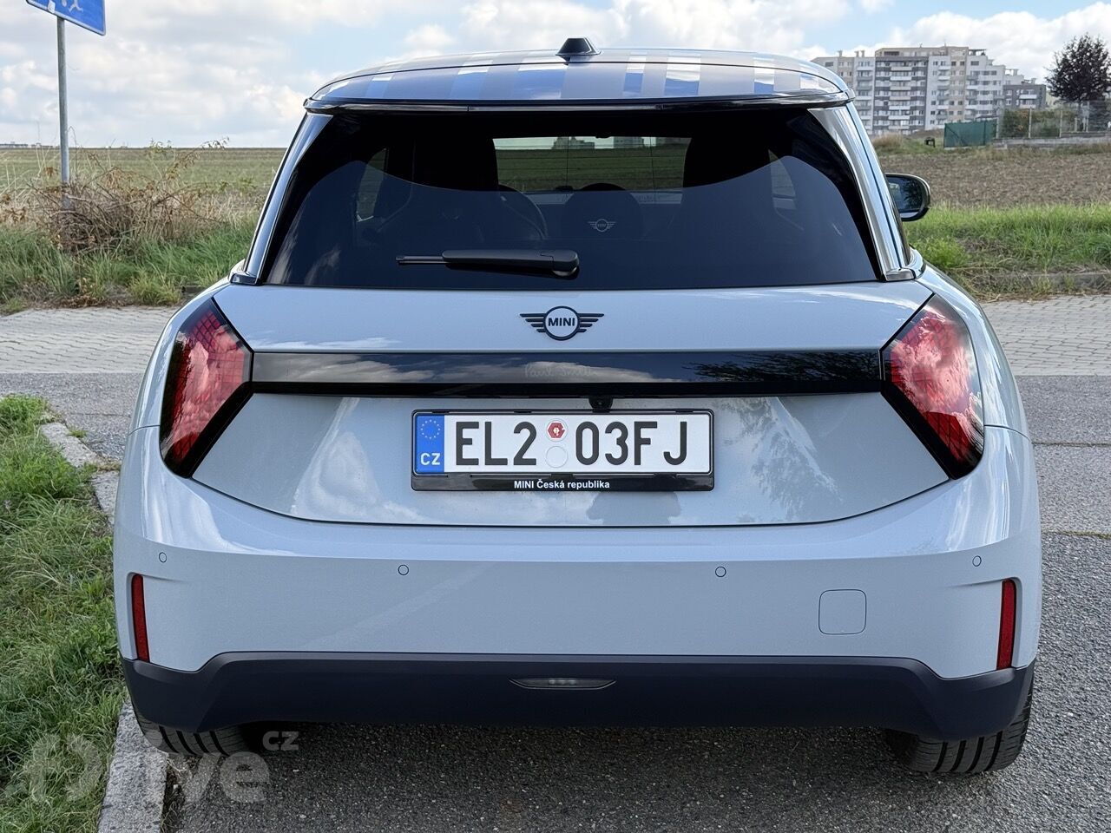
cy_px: 416
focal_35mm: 48
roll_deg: -0.5
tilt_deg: -7.9
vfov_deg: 30.3
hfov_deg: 39.7
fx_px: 1541
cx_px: 556
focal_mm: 6.76
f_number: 1.78
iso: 100
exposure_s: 1/1055
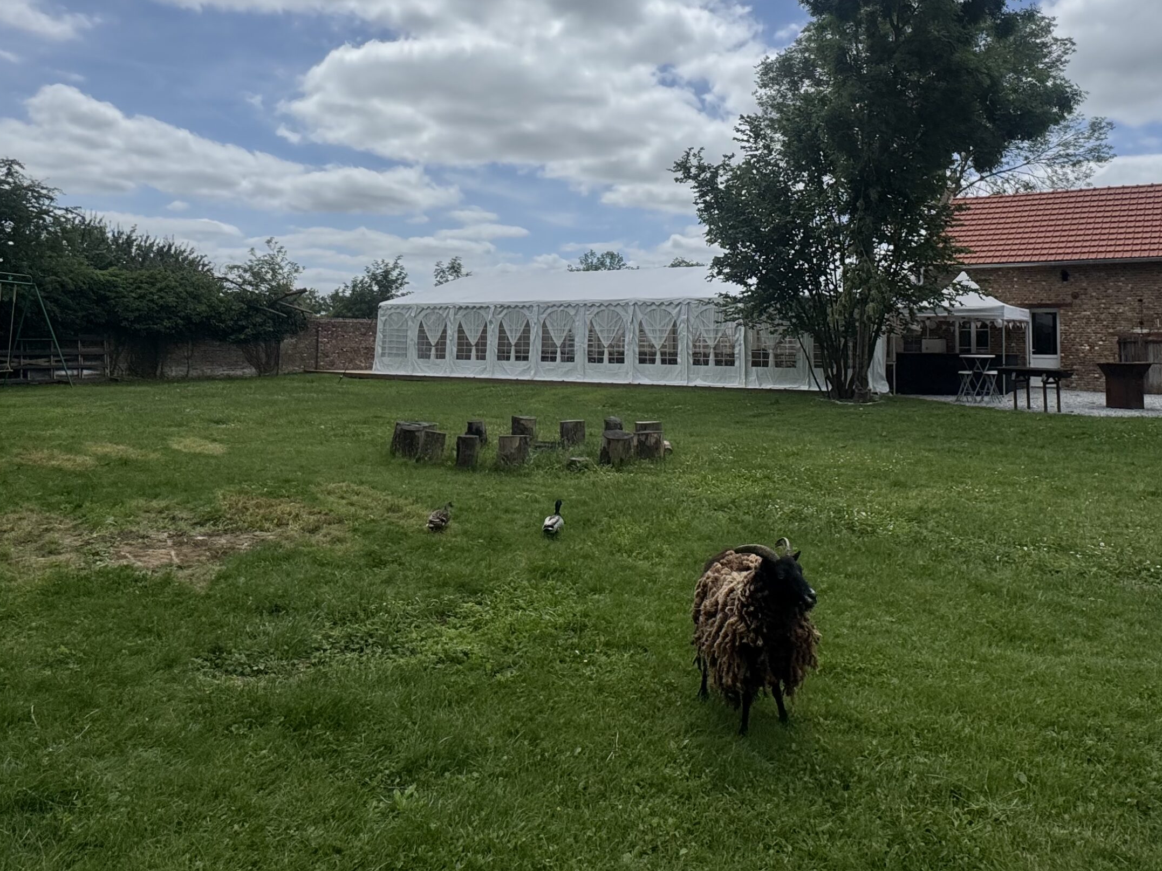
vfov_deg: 51.8
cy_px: 272
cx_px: 760
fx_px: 873
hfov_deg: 65.8
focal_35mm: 26
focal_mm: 2.22
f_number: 2.2
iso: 50
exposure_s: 1/3906
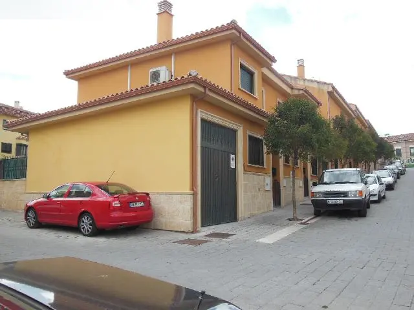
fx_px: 347
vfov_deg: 48.2
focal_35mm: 29
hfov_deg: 61.7
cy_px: 155
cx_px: 207
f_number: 3.7
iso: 125
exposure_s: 1/500
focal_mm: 5.2
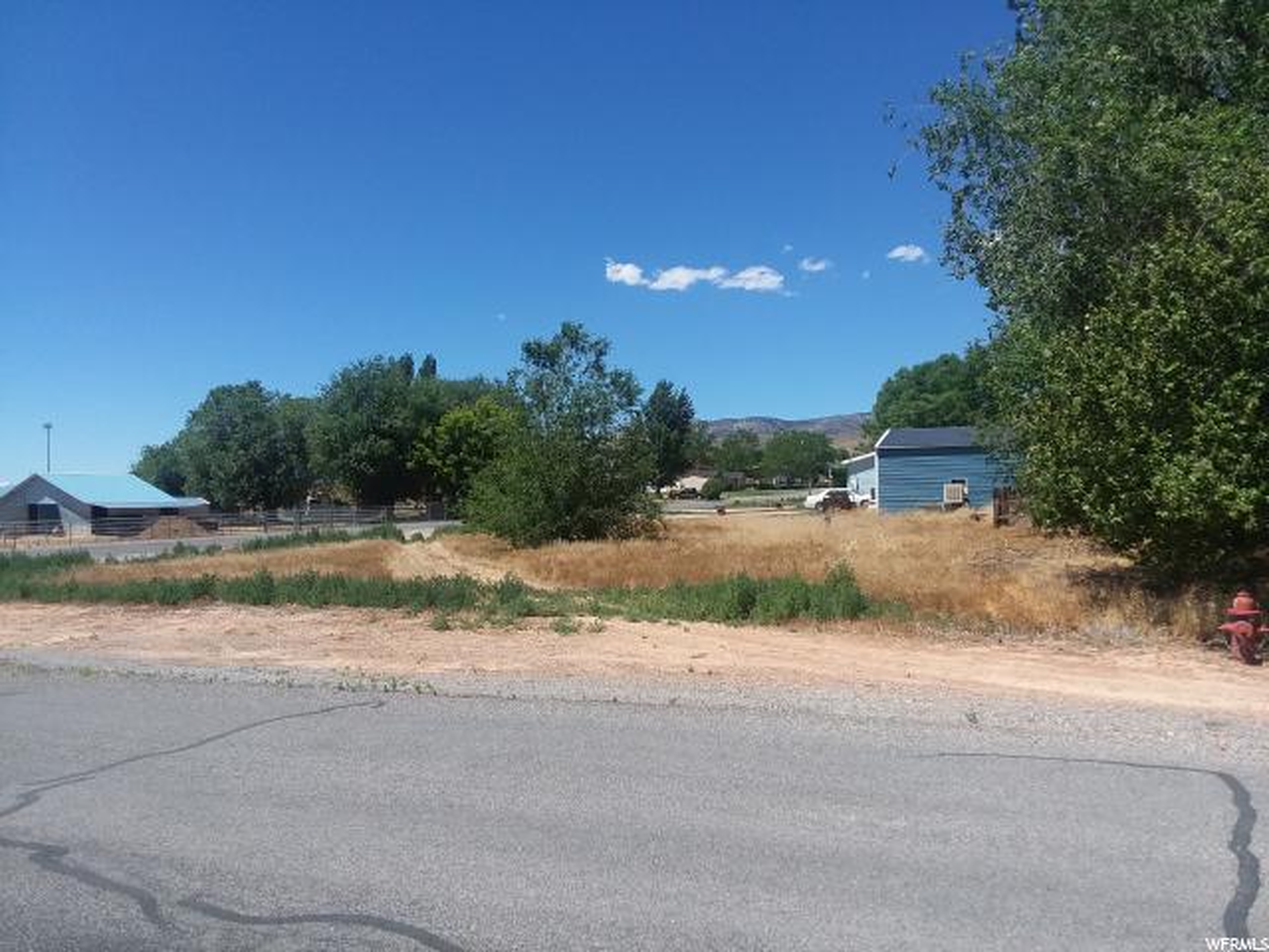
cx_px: 634
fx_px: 990
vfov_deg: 51.4
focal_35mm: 27
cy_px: 476
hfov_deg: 65.3
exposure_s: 1/1755
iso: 50
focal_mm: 2.91
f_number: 1.9
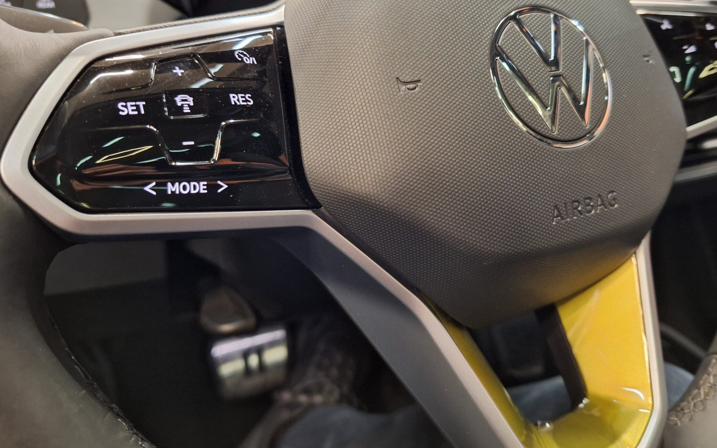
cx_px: 408
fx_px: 547
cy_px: 147
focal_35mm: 28
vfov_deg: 43.9
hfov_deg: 66.2
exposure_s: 1/20
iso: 640
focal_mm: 5.54
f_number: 1.8
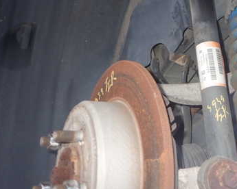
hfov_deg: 35.2
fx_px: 358
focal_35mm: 51
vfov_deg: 29.1
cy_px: 39
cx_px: 198
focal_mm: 5.4
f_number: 2.3
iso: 200
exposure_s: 1/30
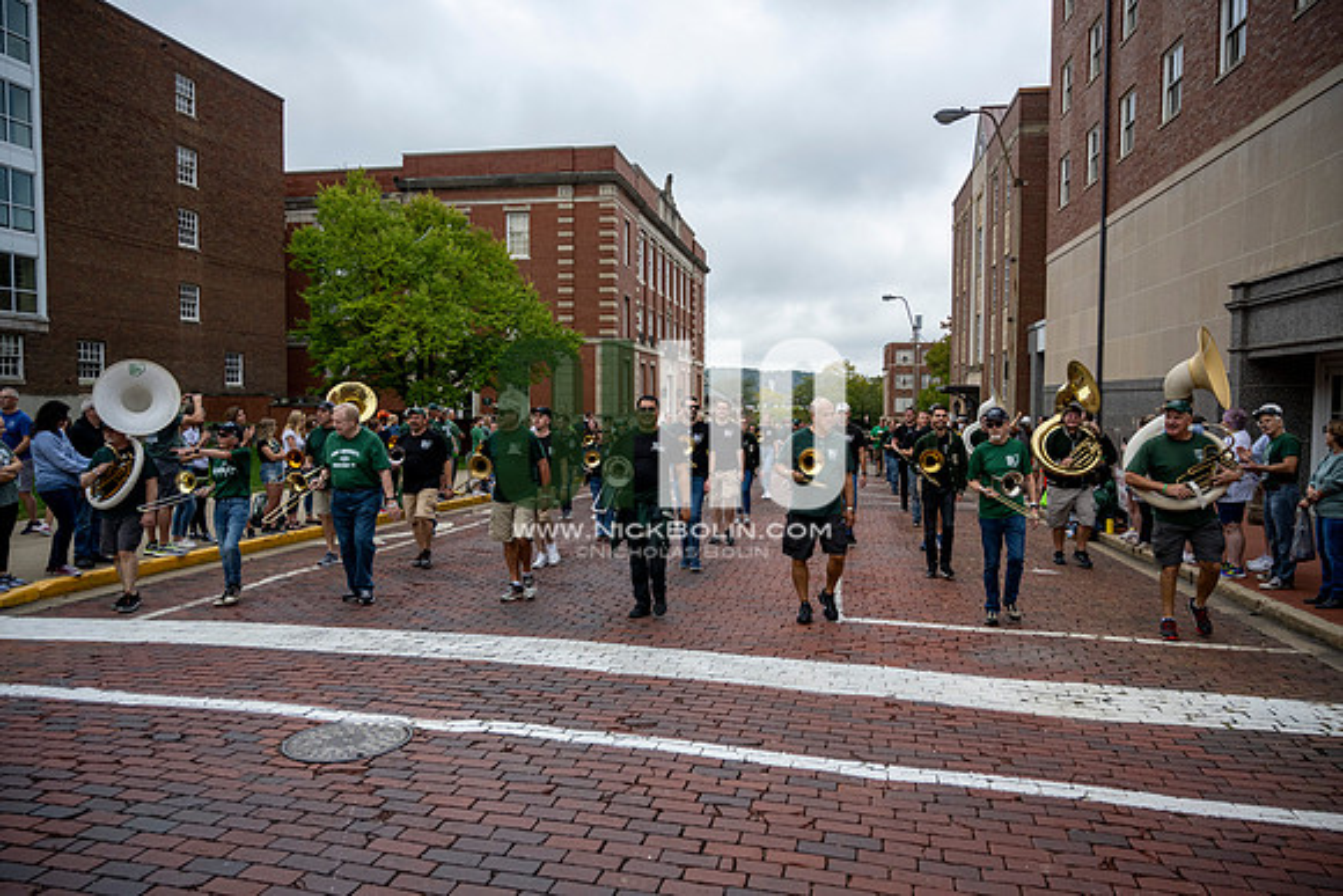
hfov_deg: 73.7
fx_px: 896
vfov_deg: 53.2
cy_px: 448
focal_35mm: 24
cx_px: 672
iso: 640
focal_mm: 24
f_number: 4
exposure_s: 1/1600
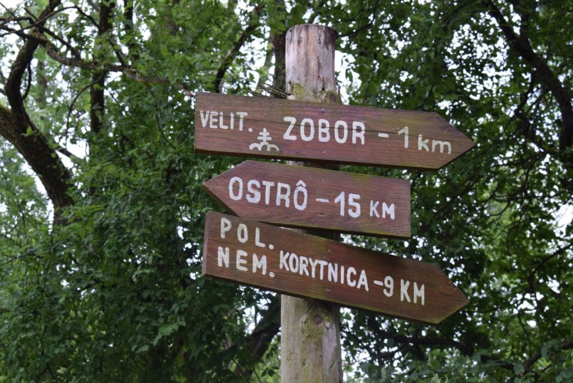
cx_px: 286
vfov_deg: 18.2
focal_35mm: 75
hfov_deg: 27.0
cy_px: 192
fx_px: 1194
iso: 400
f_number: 7.1
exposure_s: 1/200
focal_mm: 50
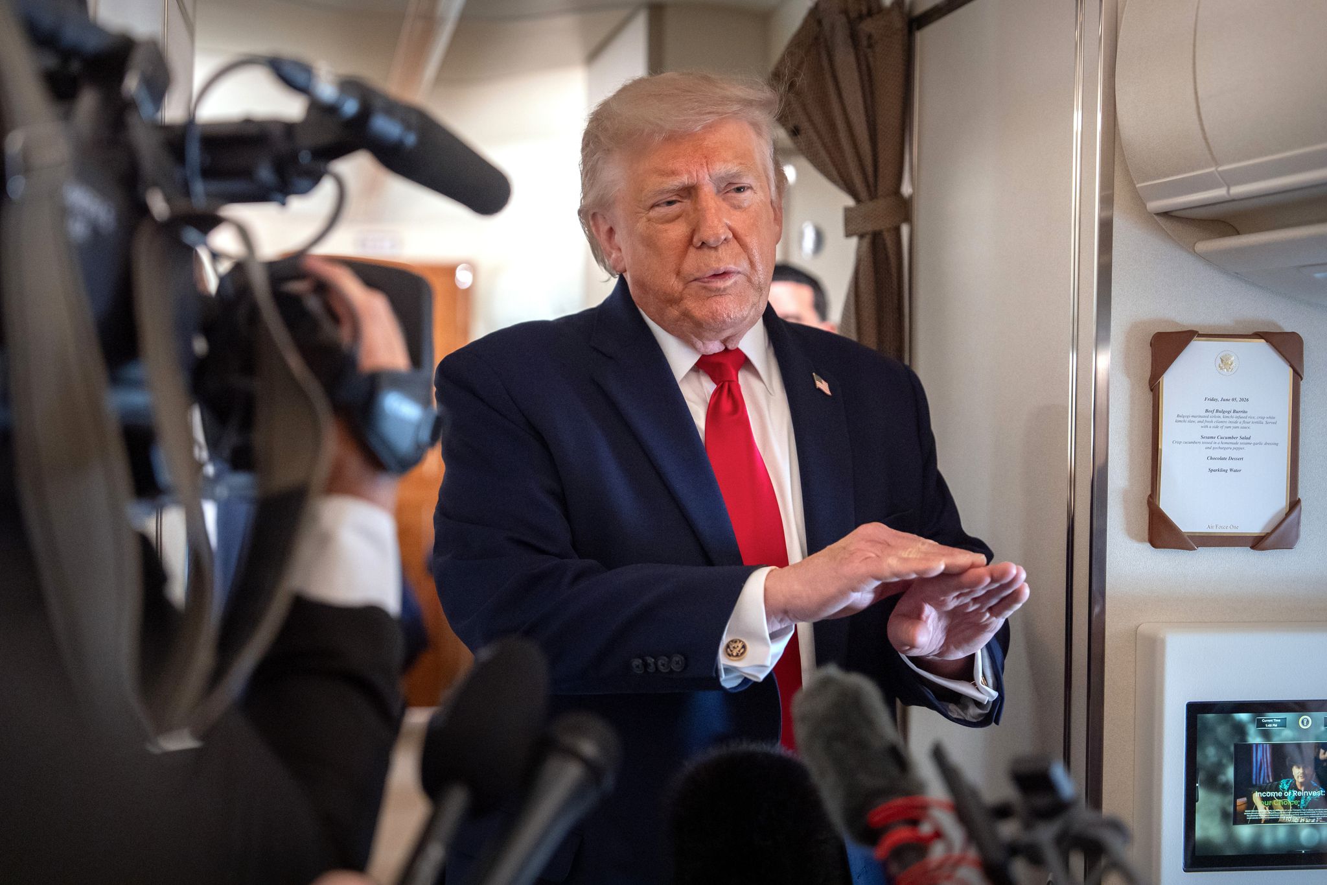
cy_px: 442
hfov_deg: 32.4
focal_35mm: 62
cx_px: 664
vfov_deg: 21.9
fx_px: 2285
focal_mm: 62
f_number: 2.8
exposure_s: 1/250
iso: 5000
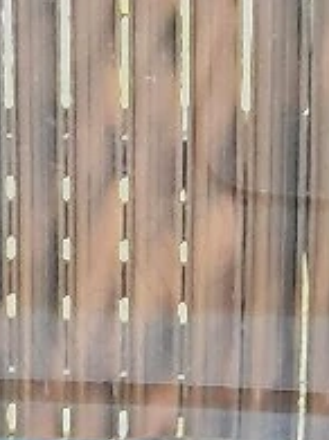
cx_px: -255
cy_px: 942
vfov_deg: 10.1
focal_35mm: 178
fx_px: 2258
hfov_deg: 8.1
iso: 64
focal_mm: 4
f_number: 1.8
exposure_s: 1/50
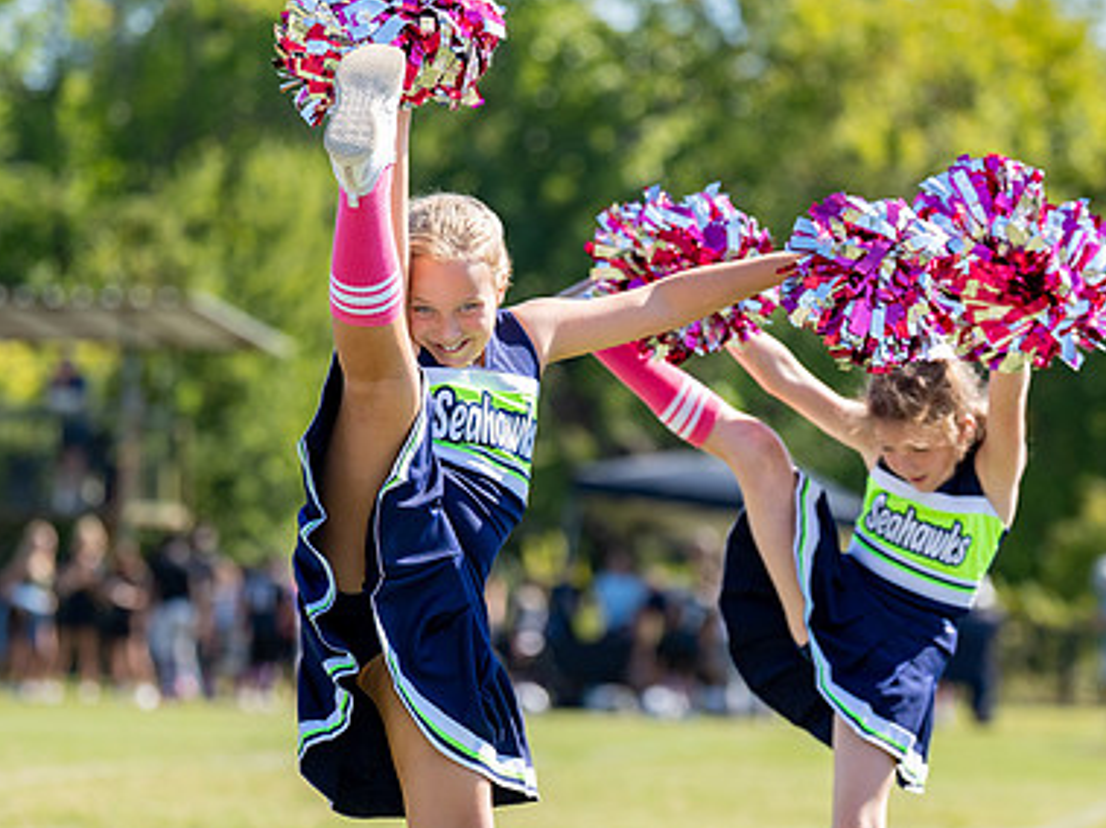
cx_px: 519
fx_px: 6005
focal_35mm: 188
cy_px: 502
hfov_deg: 10.5
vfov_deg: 7.9
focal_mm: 118
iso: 200
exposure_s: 1/2000
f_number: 2.8
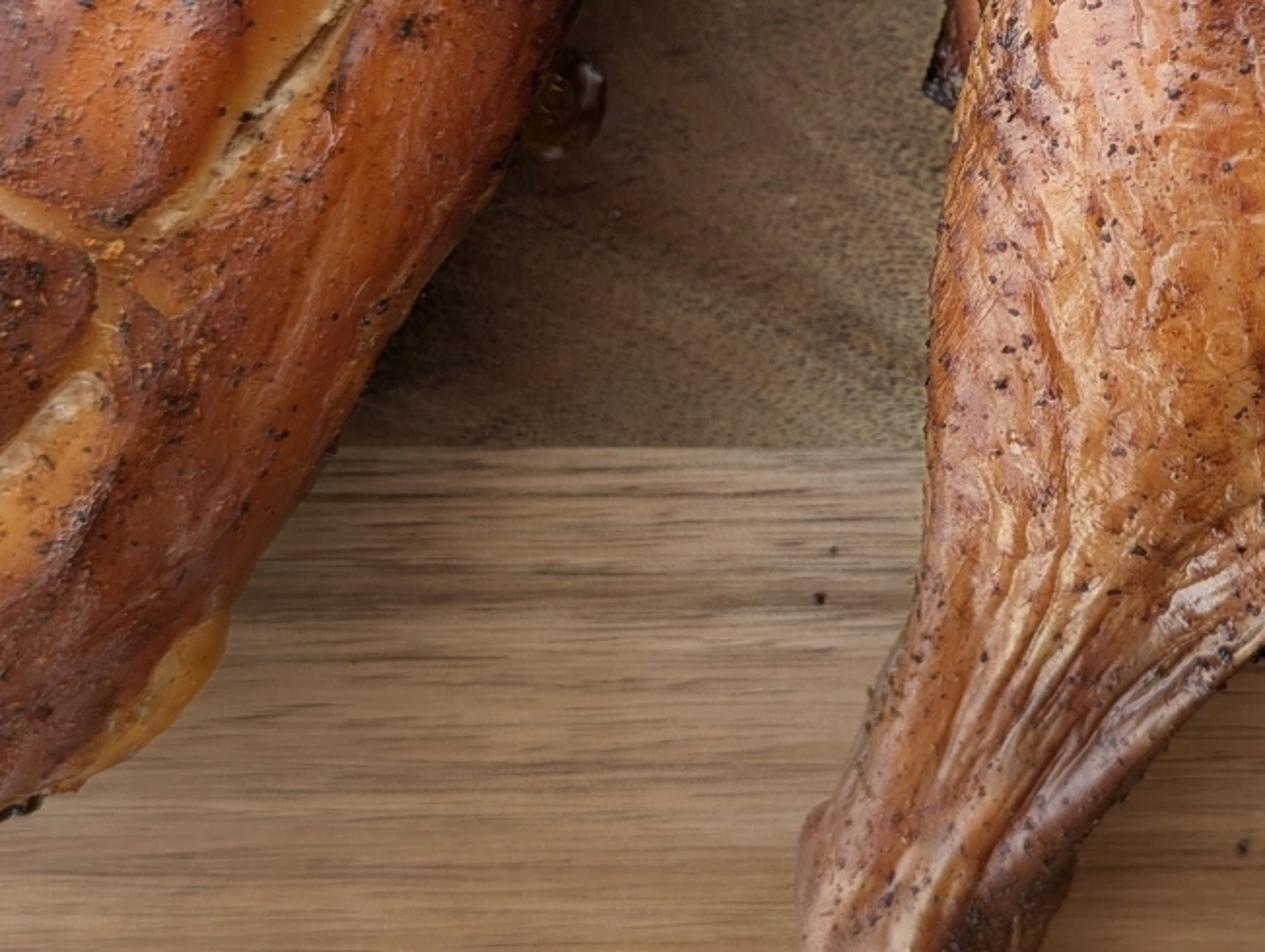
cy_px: -95
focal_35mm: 59
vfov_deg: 23.4
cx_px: 719
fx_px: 2159
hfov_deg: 32.6
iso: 42
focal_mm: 6.81
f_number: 1.85
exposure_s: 1/127
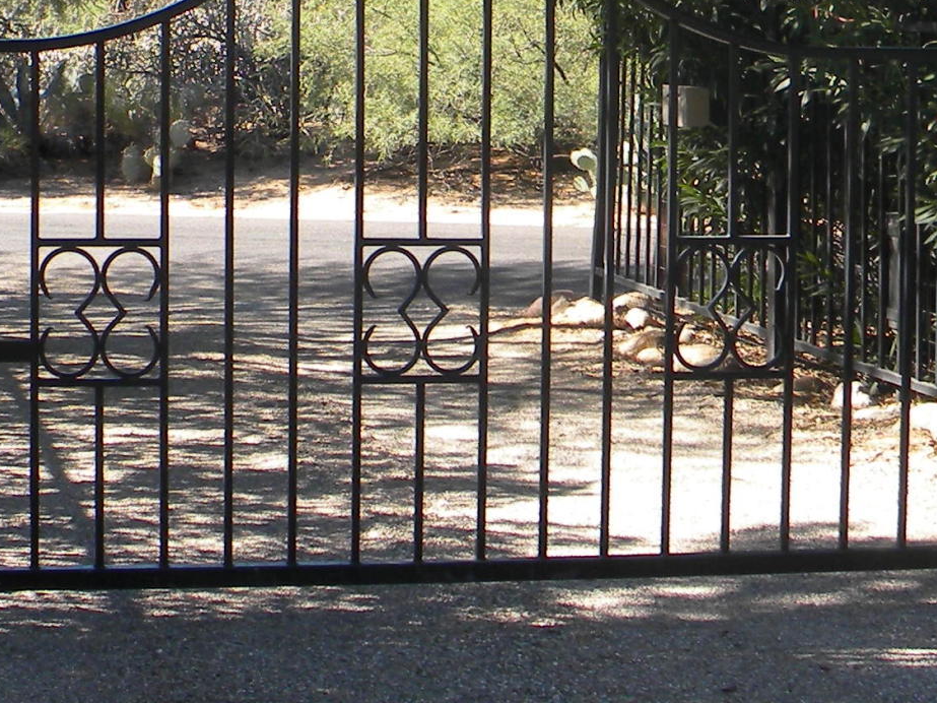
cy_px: 123
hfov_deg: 21.4
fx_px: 2463
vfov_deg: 16.1
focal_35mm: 91
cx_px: 276
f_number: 3.5
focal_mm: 5
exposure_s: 1/235
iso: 80
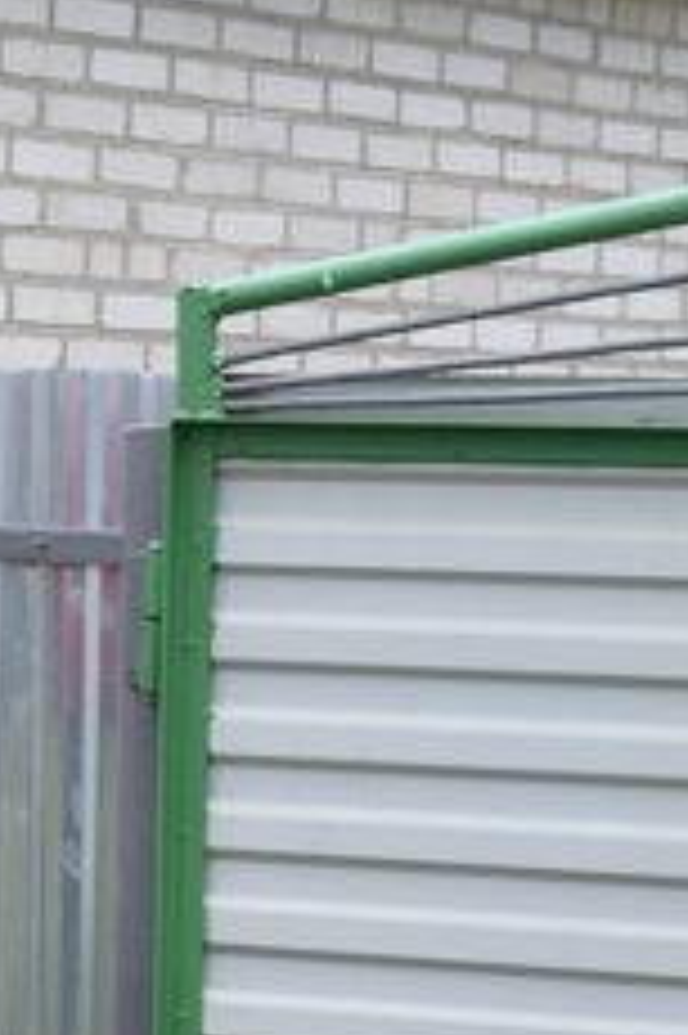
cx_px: -701
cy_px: 785
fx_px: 4220
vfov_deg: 13.9
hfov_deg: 8.8
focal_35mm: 147
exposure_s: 1/250
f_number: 8
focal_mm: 30
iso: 280
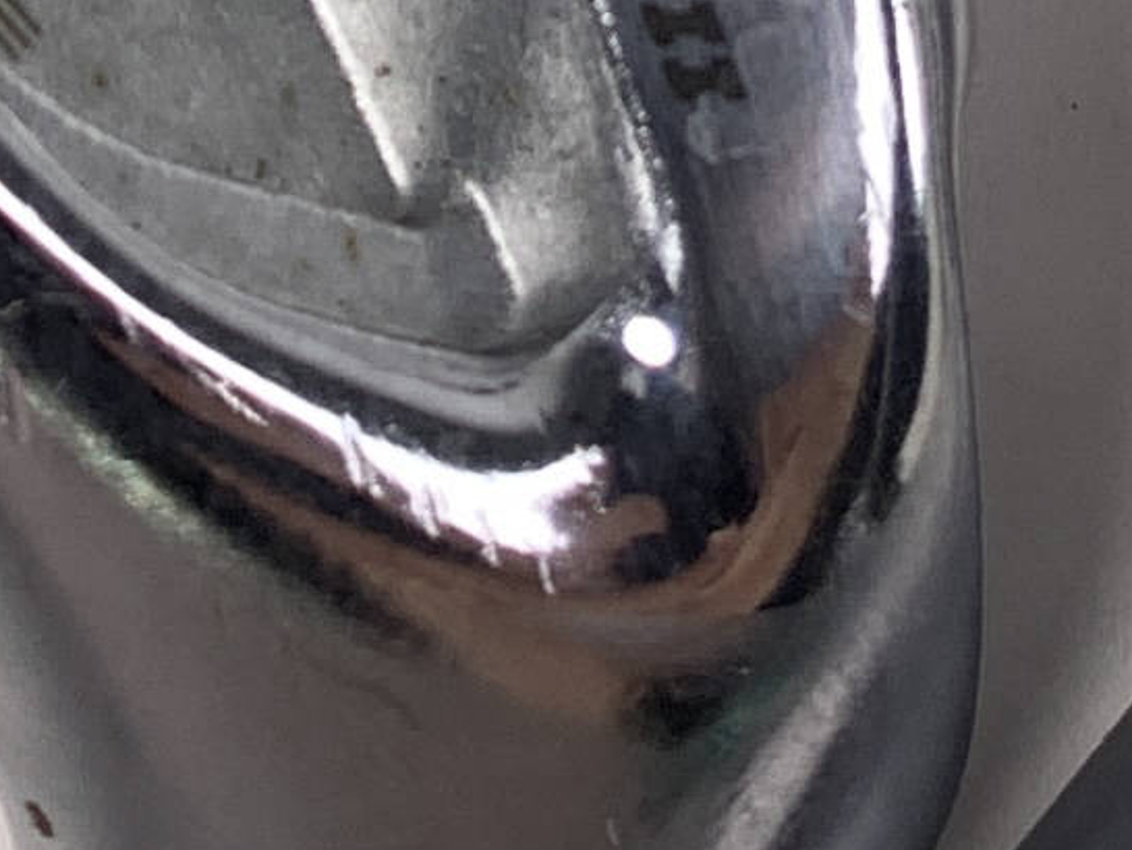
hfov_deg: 10.3
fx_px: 6281
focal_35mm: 192
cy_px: -1862
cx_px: 672
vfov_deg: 6.8
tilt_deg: -67.7
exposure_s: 1/215
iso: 25
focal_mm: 4.25
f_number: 1.8
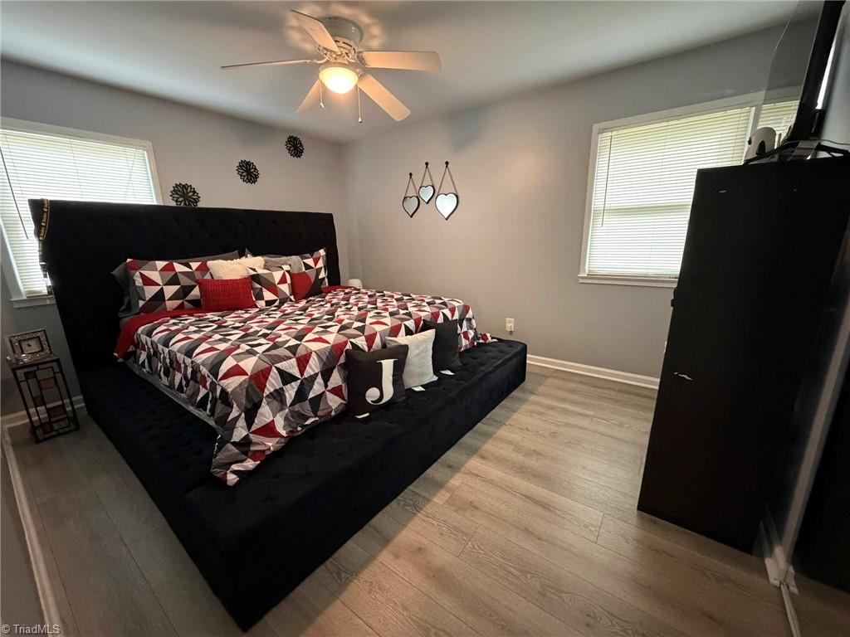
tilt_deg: -14.1
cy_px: 318
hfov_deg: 102.1
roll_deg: +1.7
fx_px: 344
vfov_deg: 85.7
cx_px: 425
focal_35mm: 14
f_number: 2.2
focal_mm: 2.22
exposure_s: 1/40
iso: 1000
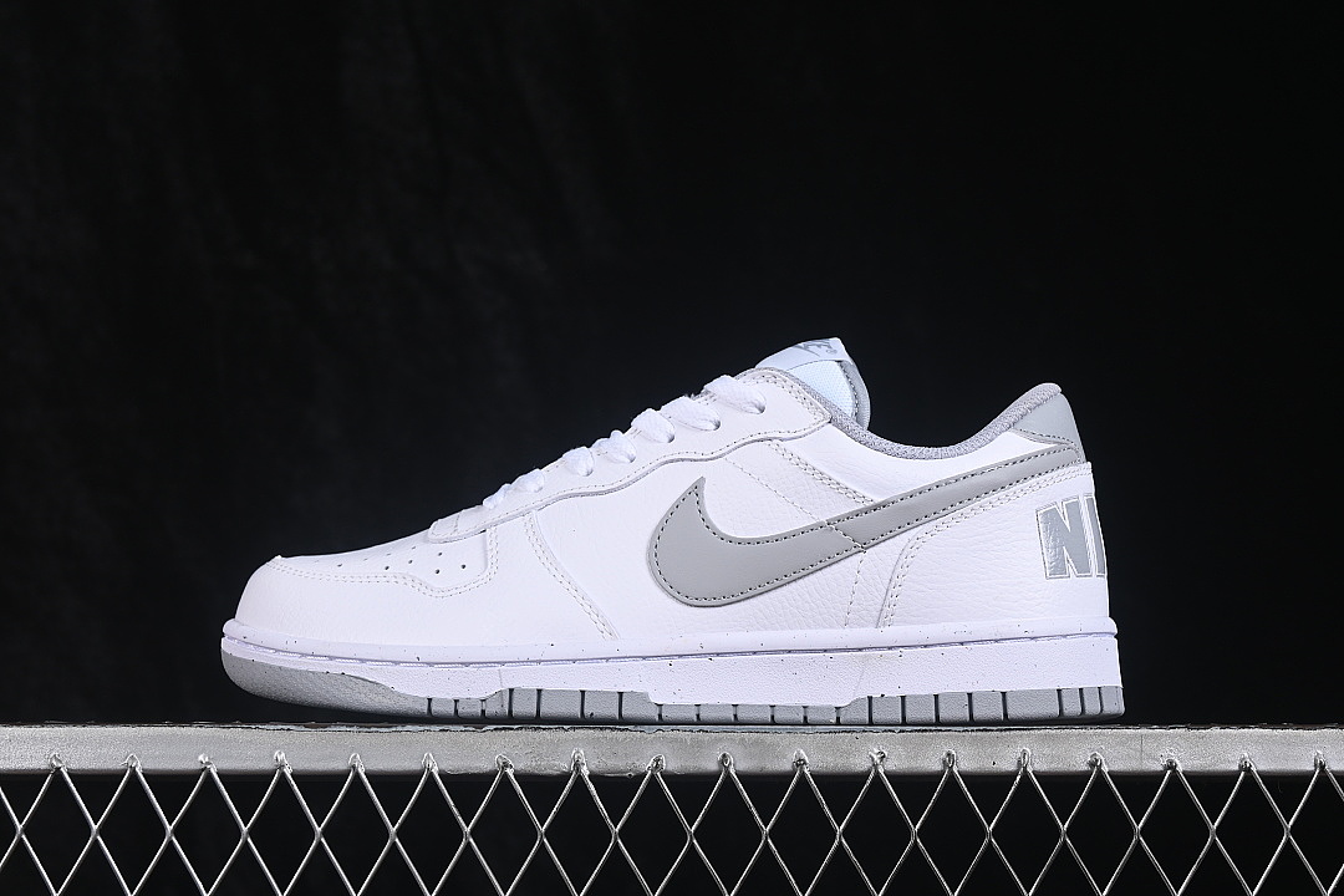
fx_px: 2800
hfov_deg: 27.0
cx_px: 672
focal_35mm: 75
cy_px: 448
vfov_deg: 18.2
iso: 160
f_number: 8
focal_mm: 50
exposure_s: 1/80
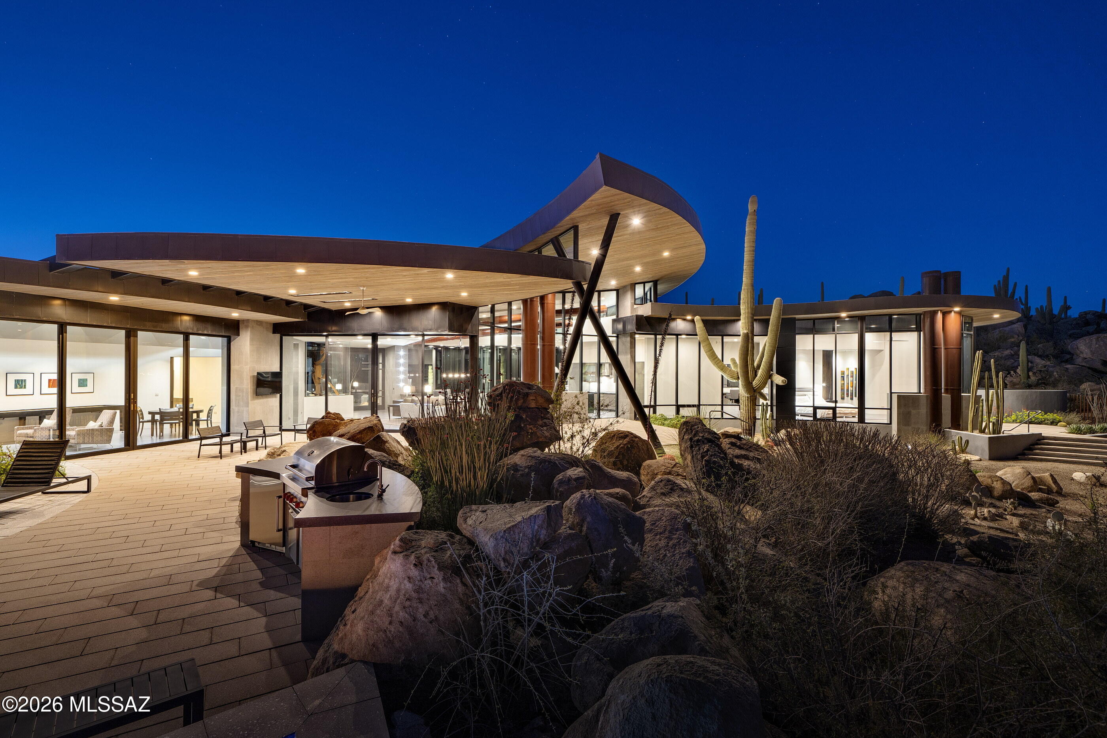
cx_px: 554
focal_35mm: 16
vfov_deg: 73.7
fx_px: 492
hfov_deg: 96.7
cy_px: 369
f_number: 7.1
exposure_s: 20
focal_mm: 16
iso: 100
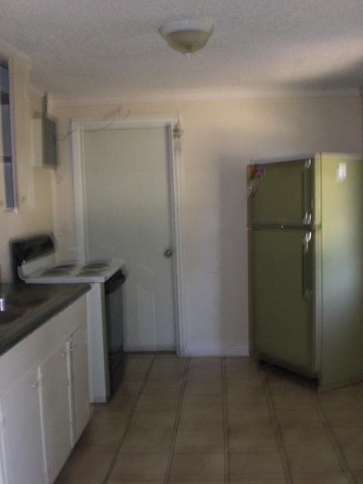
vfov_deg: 49.0
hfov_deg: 37.7
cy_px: 242
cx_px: 182
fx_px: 531
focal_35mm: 38
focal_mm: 6.3
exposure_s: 1/30
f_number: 3.1
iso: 200
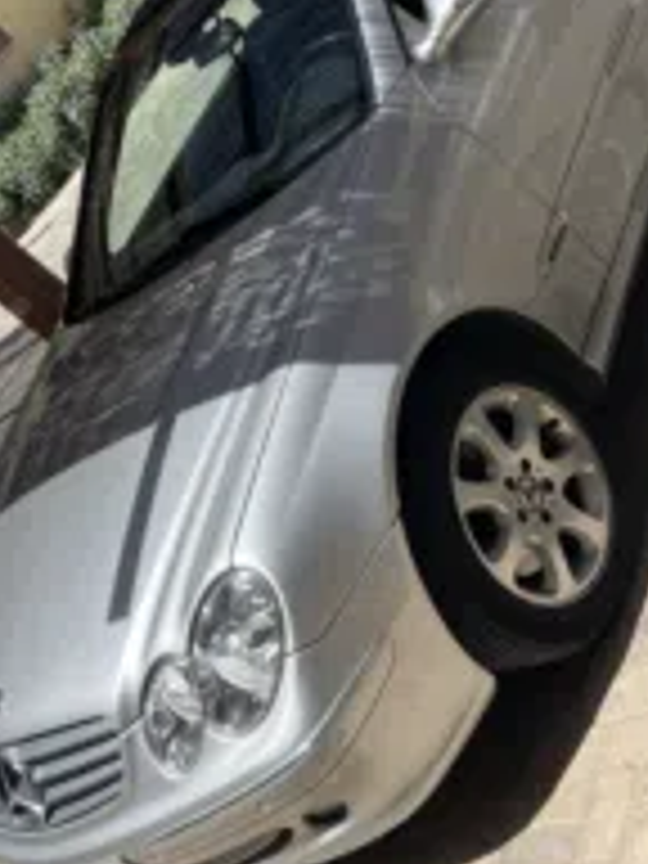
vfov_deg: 36.6
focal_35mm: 52
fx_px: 1298
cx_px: 382
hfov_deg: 28.0
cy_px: 315
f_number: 1.6
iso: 32
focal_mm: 5.1
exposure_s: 1/3003
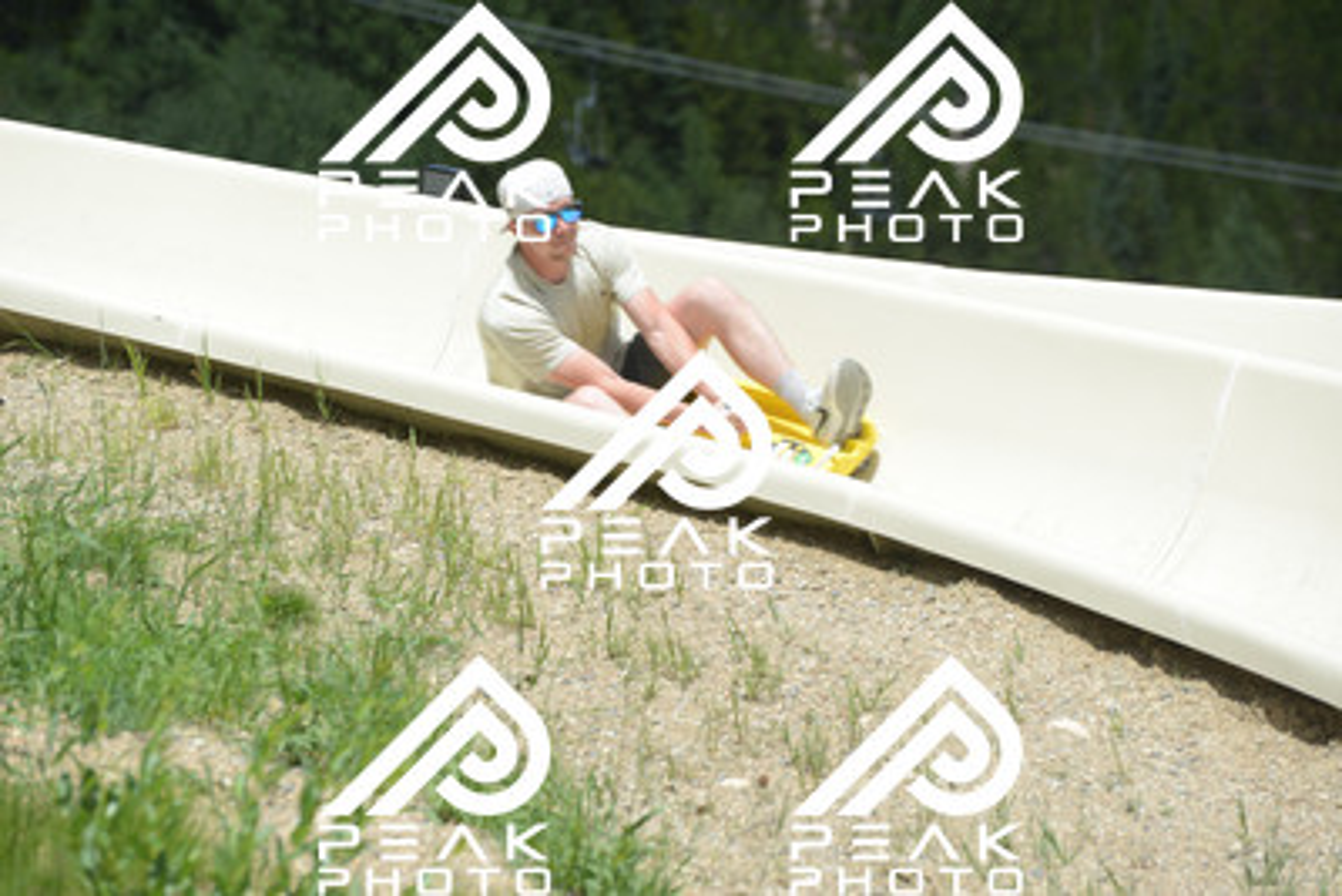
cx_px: 671
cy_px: 448
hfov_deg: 10.5
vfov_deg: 7.0
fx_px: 7271
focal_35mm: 195
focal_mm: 195
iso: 180
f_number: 6.3
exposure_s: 1/640
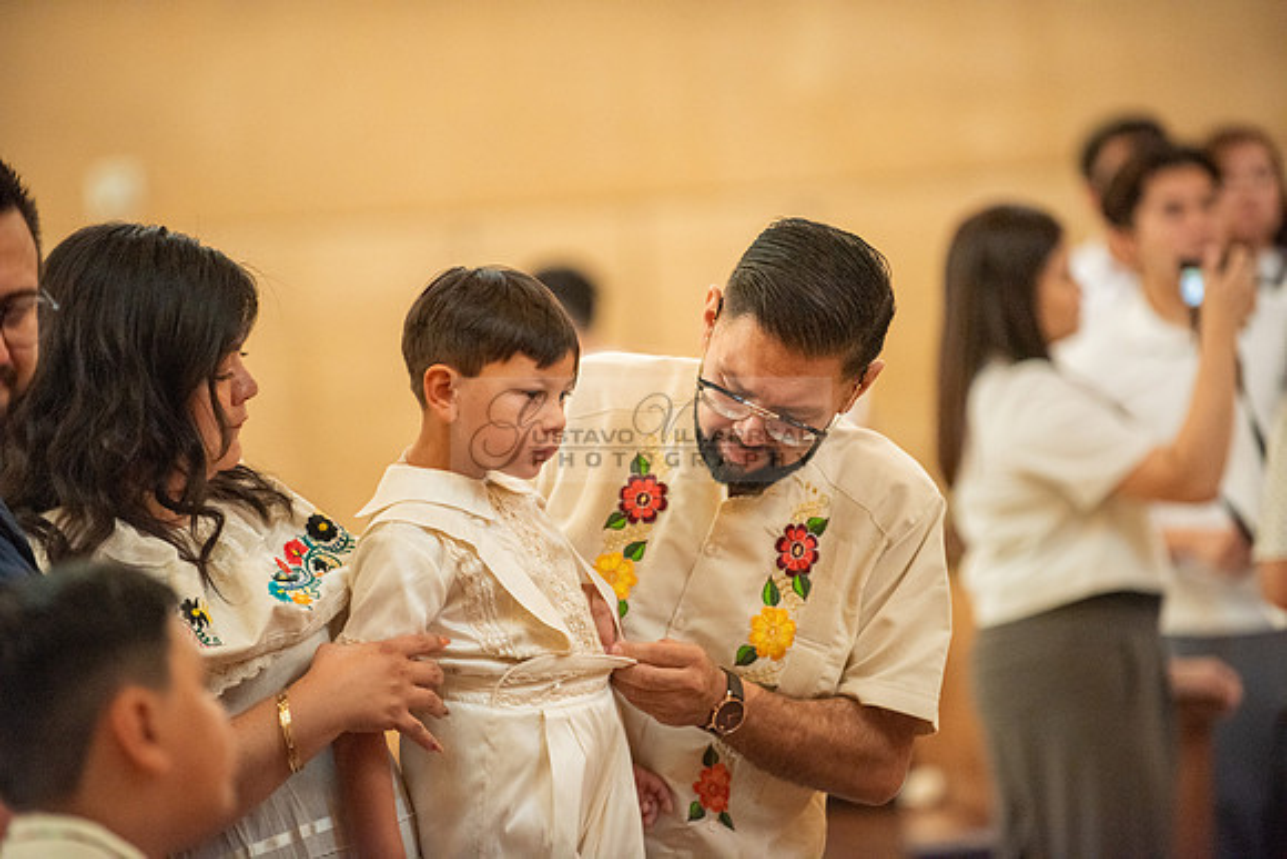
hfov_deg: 10.3
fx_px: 7151
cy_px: 430
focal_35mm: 200
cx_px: 644
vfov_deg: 6.9
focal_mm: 200
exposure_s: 1/160
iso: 2000
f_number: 2.8
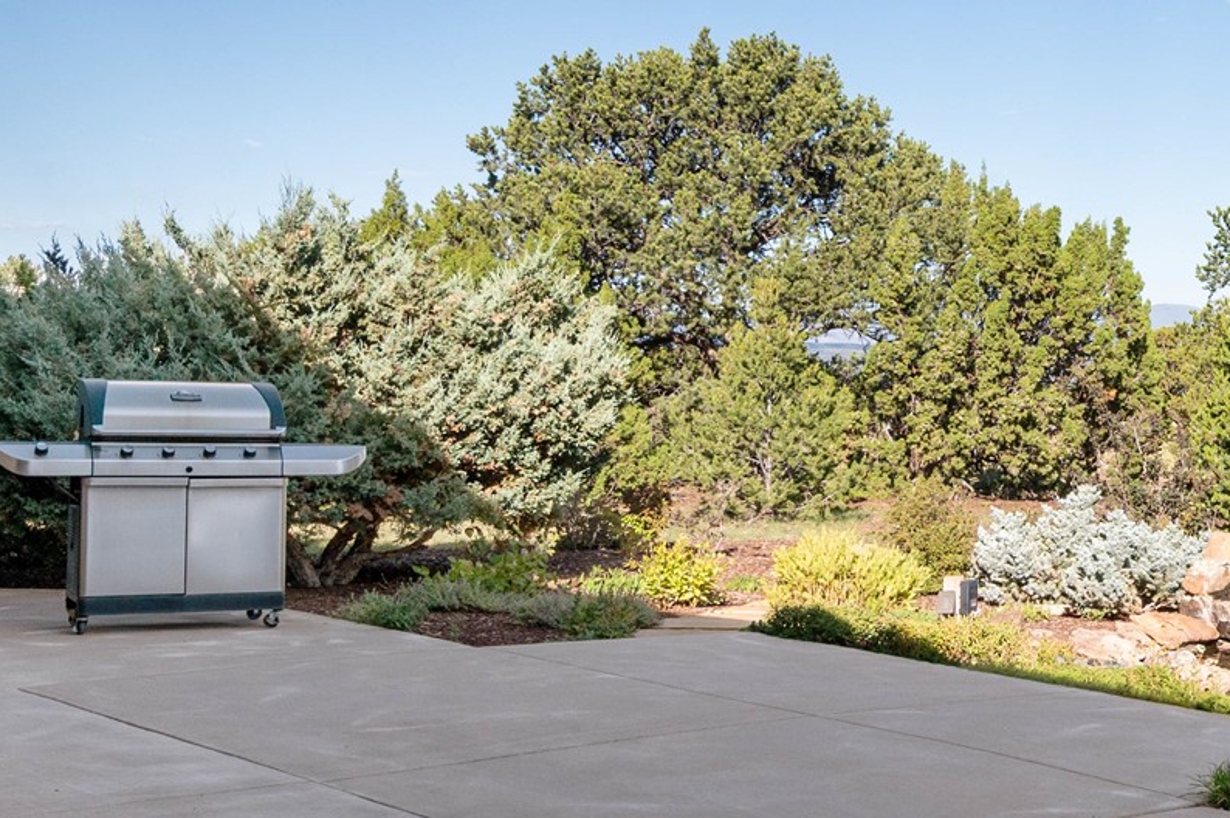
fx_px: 2151
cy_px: 328
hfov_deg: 28.5
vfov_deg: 21.5
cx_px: 1407
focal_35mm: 63
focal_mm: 23
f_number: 11
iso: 400
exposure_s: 1/320
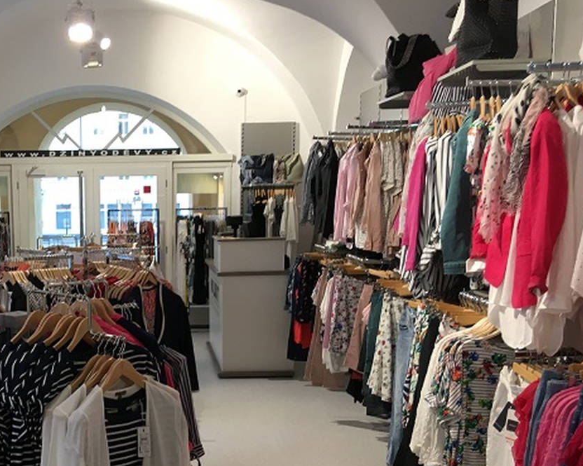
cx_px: 94
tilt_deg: -8.3
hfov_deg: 36.4
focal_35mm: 49
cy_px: 332
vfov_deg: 30.5
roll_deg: +0.9
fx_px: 845
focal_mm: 4.15
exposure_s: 1/33
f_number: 2.2
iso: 64
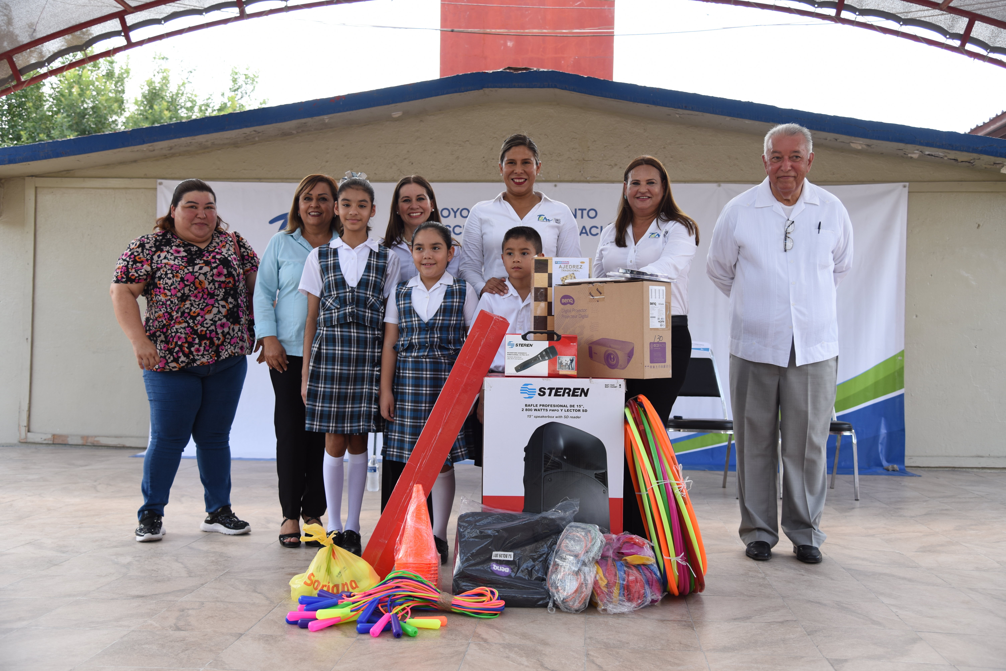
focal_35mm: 38
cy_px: 336
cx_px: 503
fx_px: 1062
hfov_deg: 50.7
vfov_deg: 35.1
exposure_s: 1/100
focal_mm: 38
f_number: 4
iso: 100
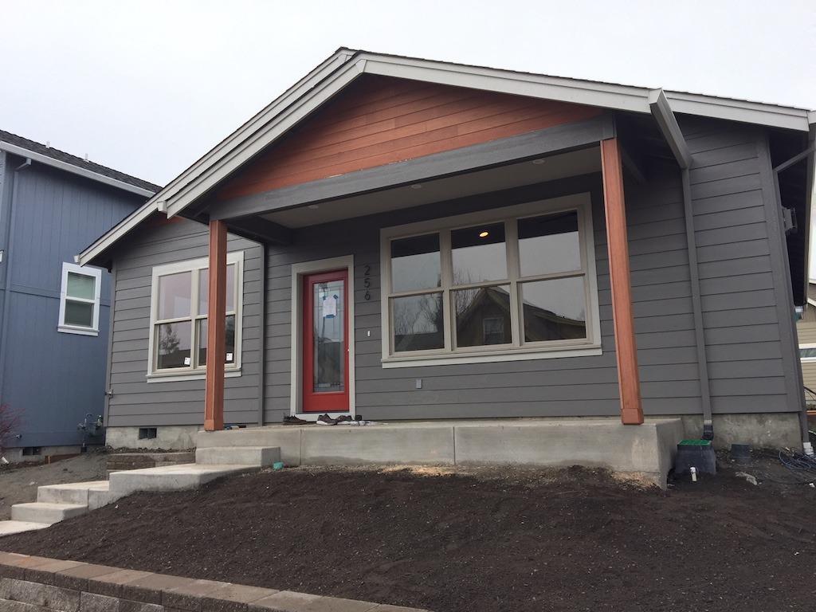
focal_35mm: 29
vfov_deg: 48.2
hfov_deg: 61.7
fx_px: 684
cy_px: 306
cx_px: 408
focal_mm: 4.15
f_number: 2.2
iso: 32
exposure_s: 1/366
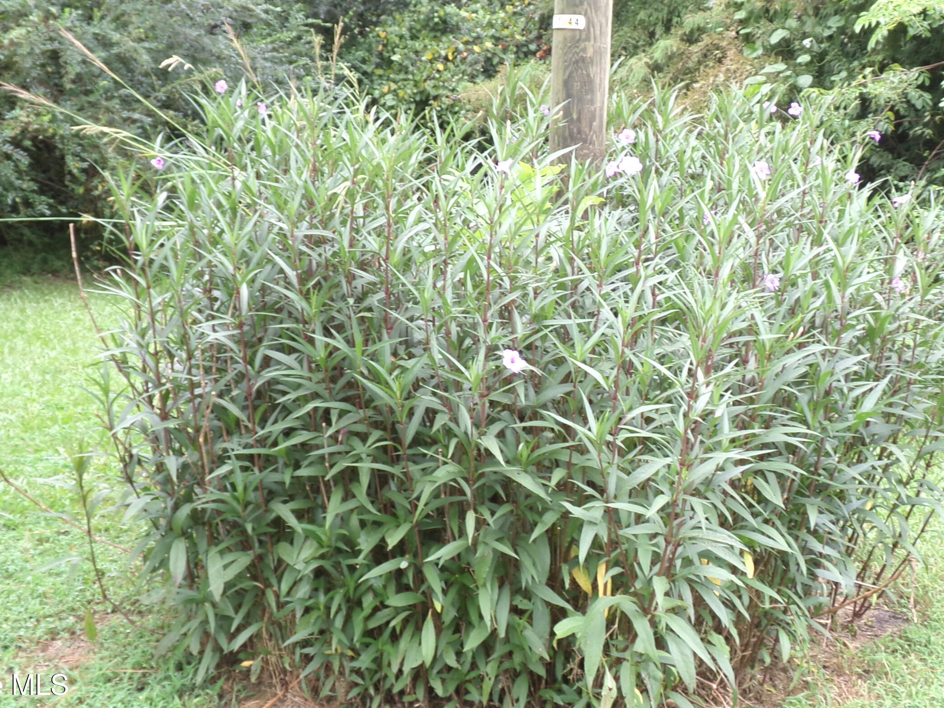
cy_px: 224
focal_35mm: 53
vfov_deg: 27.3
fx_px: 1446
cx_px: 529
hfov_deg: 36.1
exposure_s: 1/34
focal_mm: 6.6
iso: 108
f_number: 4
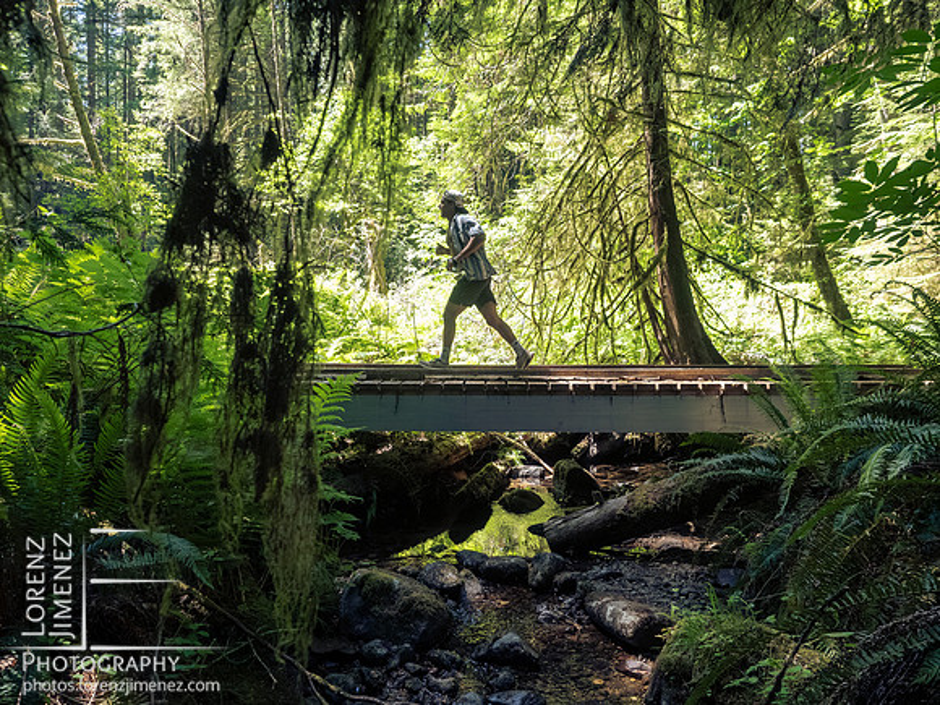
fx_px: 652
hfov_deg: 71.6
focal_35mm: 24
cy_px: 352
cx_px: 470
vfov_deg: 56.8
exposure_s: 1/500
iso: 1600
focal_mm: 12
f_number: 4
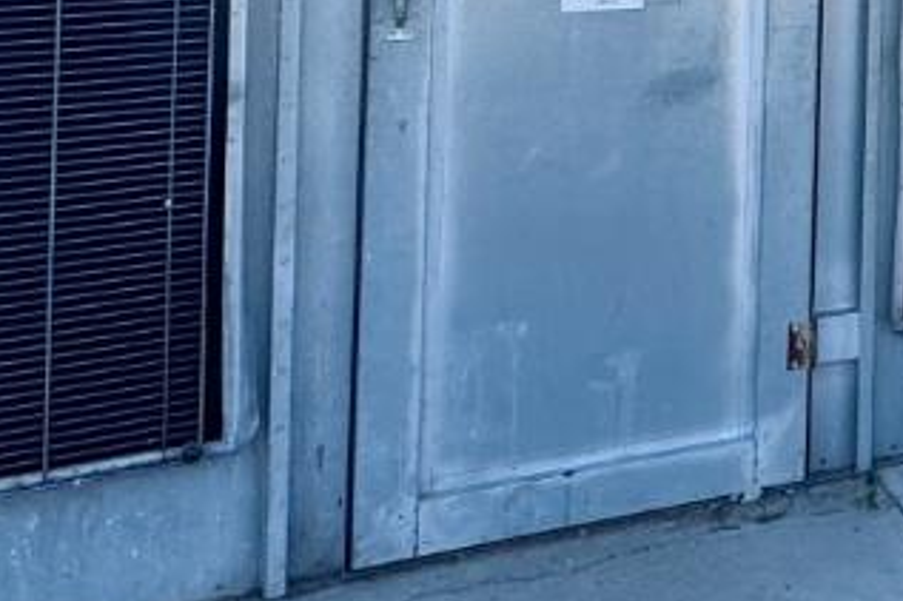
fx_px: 1730
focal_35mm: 69
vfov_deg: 17.8
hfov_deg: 22.8
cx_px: 1419
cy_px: -278
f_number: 2.2
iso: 40
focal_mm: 2.22
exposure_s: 1/569
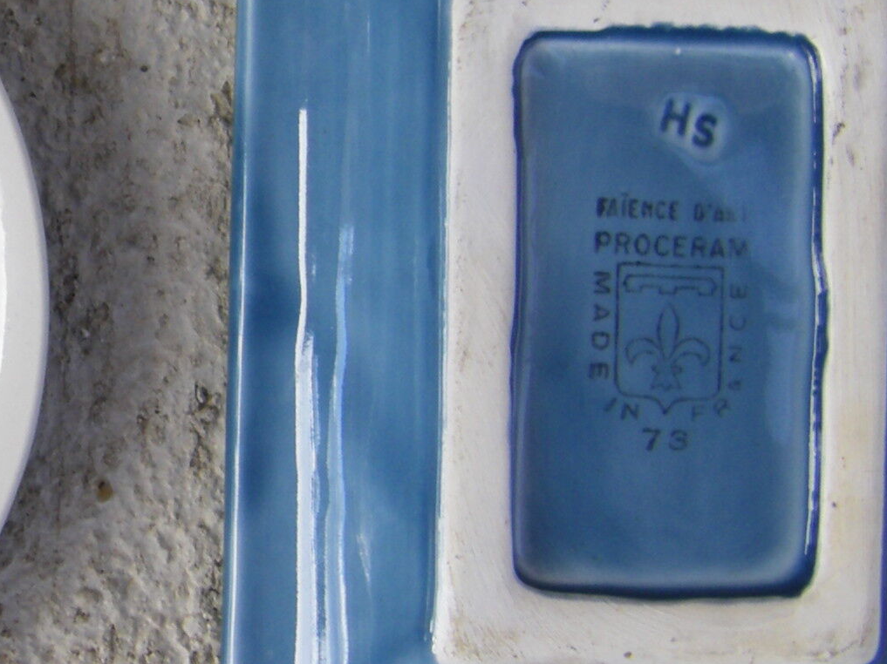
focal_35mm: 122
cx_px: 106
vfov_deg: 12.1
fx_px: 3125
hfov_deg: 16.0
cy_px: 309
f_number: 3.5
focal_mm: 6.3
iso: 64
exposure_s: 1/80
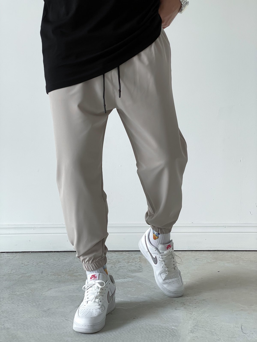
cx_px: 128
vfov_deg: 36.8
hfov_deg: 28.0
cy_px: 171
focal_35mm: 52
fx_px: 515
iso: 80
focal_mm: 6
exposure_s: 1/120
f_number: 2
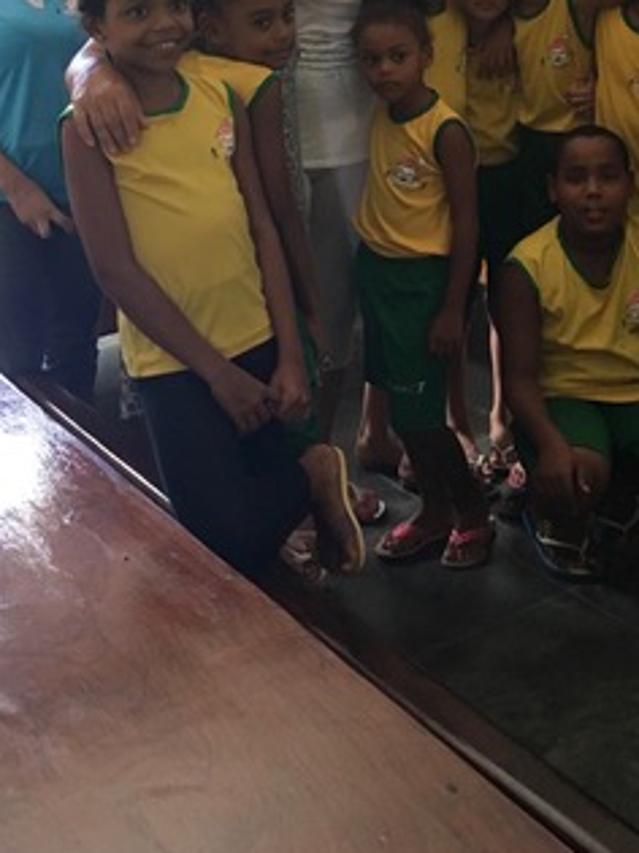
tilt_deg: -7.9
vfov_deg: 30.8
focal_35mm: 59
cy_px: 43
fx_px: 1453
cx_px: 471
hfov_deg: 24.6
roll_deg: +2.6
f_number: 2.2
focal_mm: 4.15
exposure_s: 1/30
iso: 160
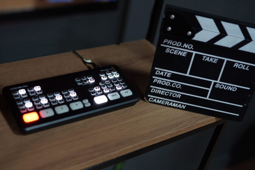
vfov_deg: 25.8
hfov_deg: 37.9
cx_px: 128
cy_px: 85
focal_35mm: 52
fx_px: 372
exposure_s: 1/50
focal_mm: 35
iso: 200
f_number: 1.8
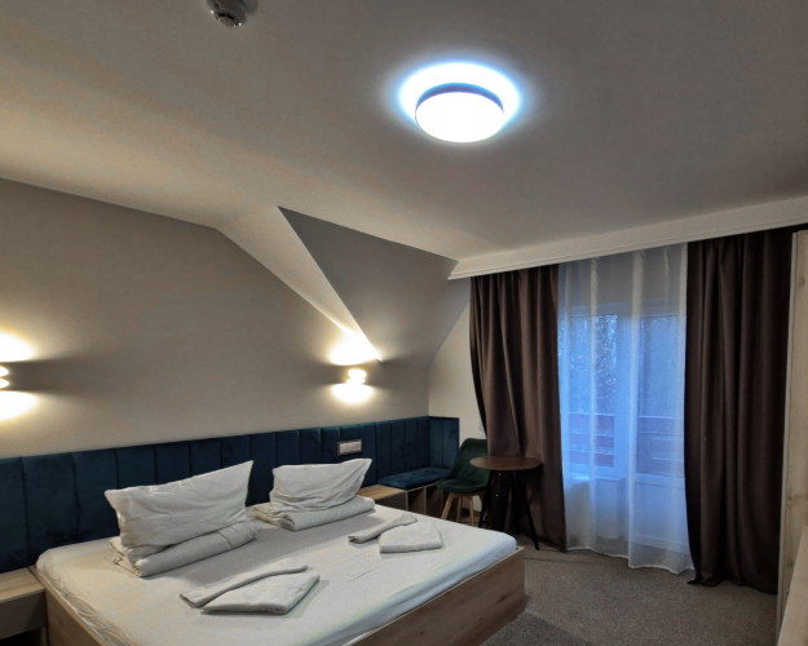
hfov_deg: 85.1
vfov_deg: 72.6
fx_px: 430
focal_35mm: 18
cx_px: 491
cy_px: 402
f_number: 2.2
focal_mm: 2.2
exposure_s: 1/50
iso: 400
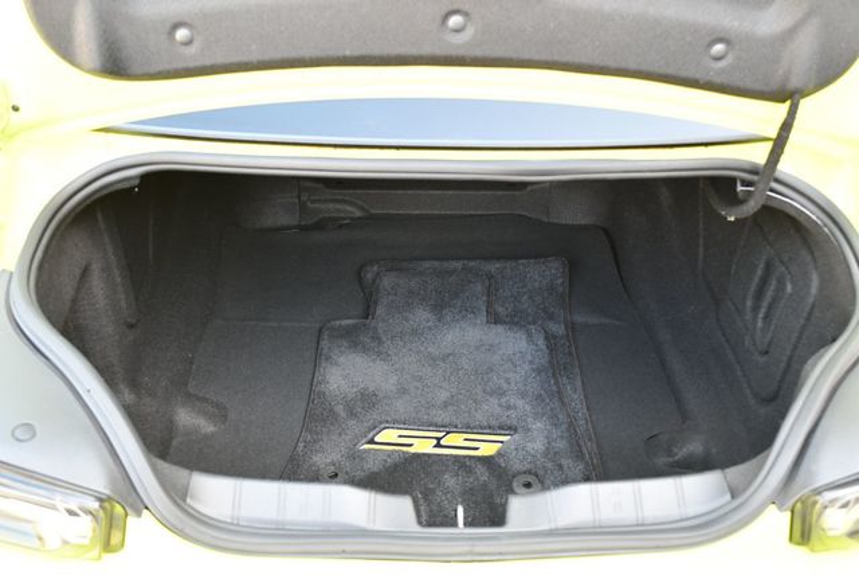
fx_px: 860
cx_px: 430
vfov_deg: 36.9
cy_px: 288
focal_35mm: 36
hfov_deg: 53.1
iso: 800
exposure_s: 1/160
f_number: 3.5
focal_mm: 18
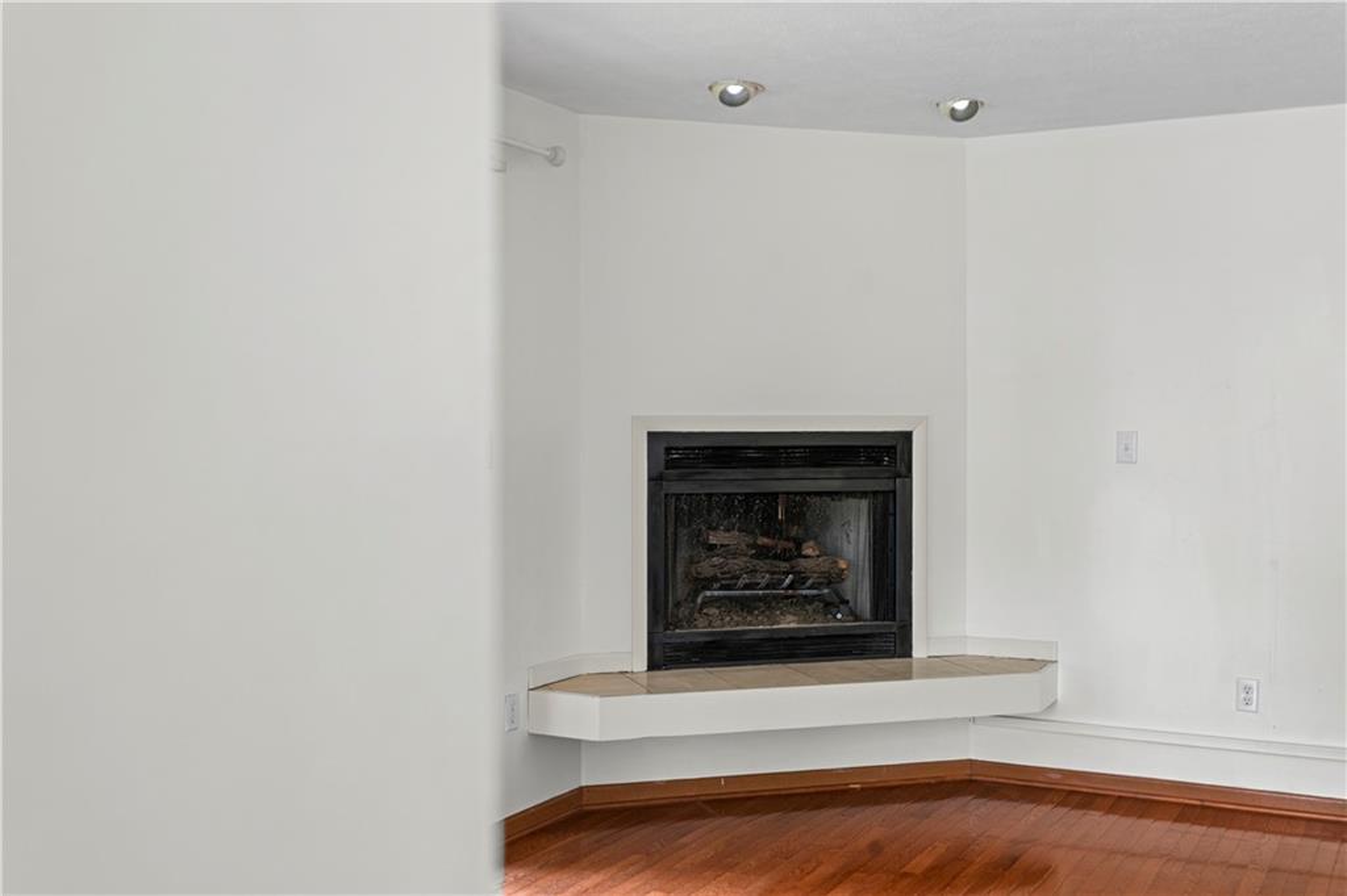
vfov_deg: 33.4
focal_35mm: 40
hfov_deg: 48.5
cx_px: 674
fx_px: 1496
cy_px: 448
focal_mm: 40
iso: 400
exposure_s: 1/2
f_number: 8
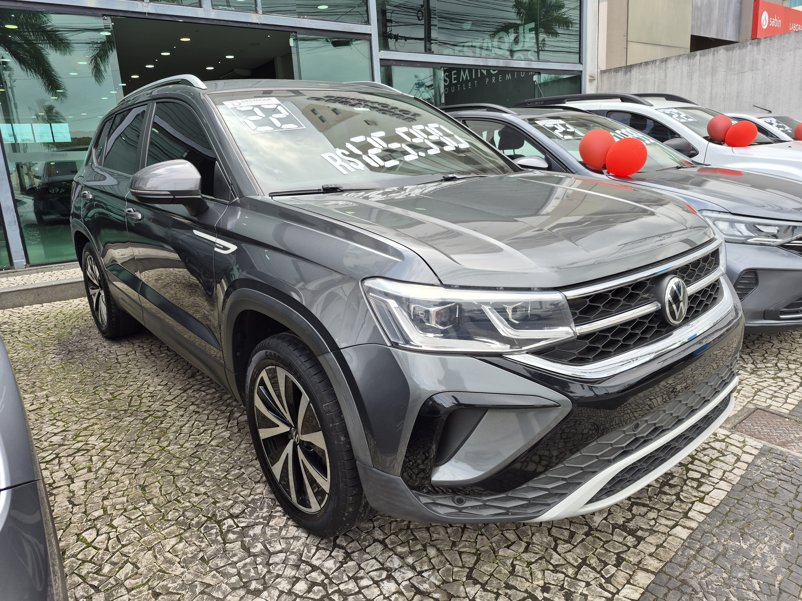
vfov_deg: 58.9
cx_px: 401
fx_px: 533
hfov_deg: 73.9
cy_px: 300
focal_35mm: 23
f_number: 1.8
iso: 25
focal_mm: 5.4
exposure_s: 1/382
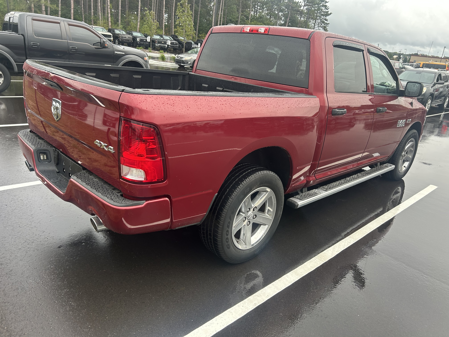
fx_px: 337
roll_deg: -4.8
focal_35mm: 26
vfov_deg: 53.1
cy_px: 168
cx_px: 224
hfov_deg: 67.3
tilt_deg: -21.3
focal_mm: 5.7
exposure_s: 1/121
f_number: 1.5
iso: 64
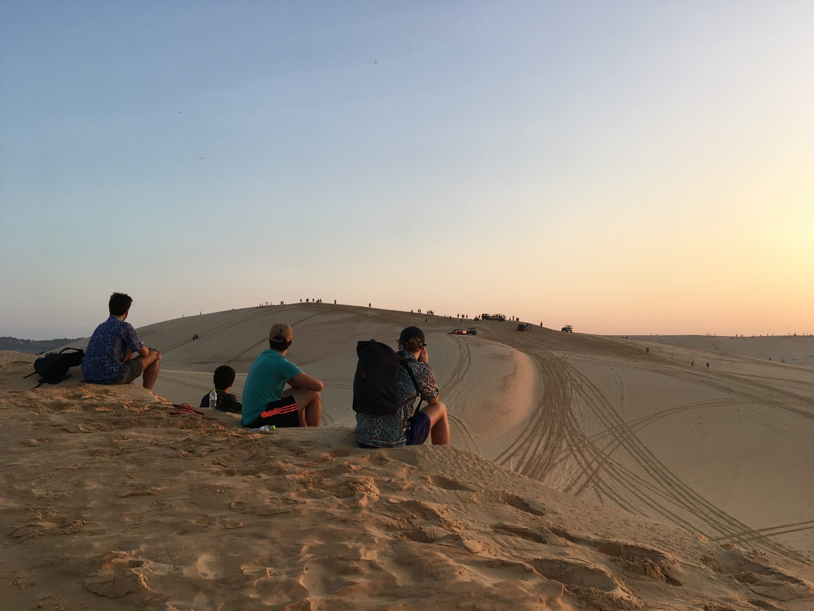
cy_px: 306
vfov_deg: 48.2
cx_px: 407
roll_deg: +0.1
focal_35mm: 29
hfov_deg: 61.7
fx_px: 682
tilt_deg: +4.4
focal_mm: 4.15
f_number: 2.2
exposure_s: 1/245
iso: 25
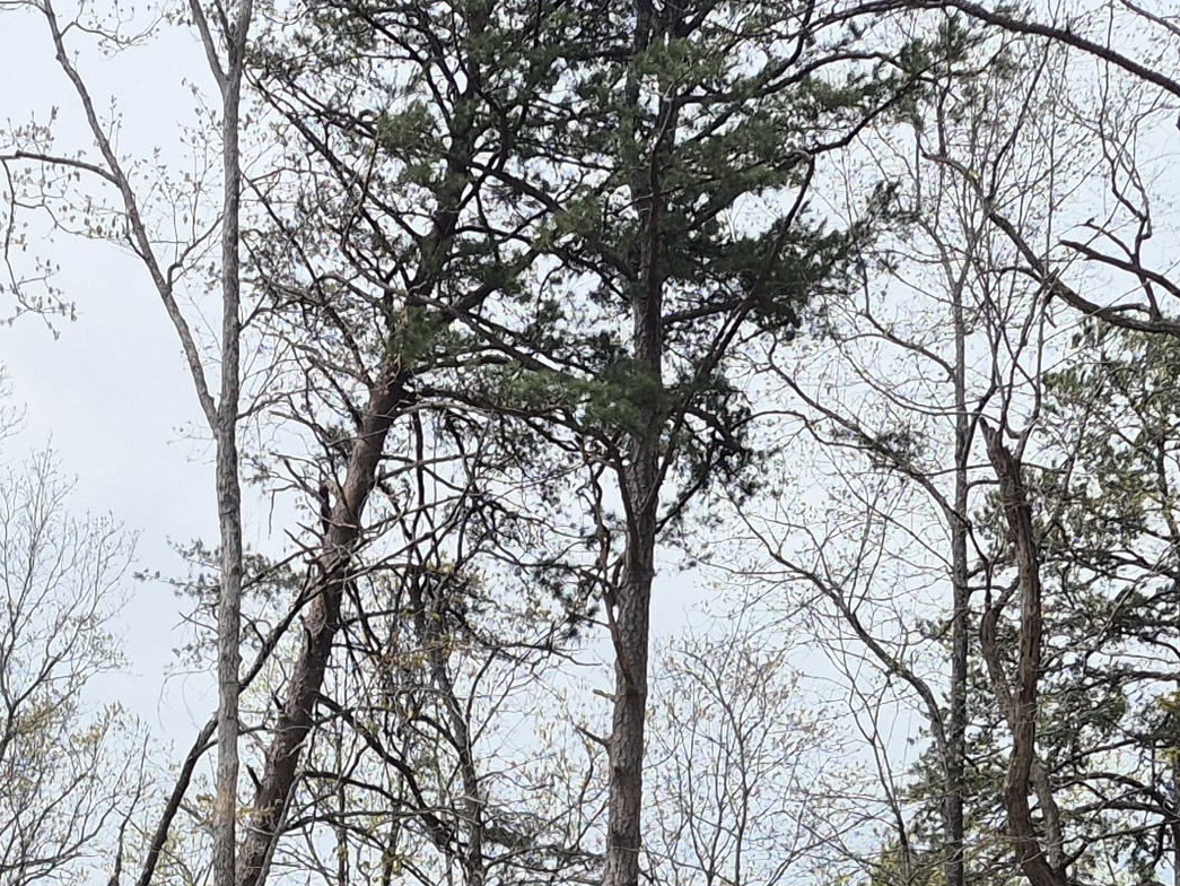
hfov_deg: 21.8
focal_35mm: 88
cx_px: 124
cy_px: 1658
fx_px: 3000
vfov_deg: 14.5
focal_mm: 5.4
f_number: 1.8
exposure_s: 1/1600
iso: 25
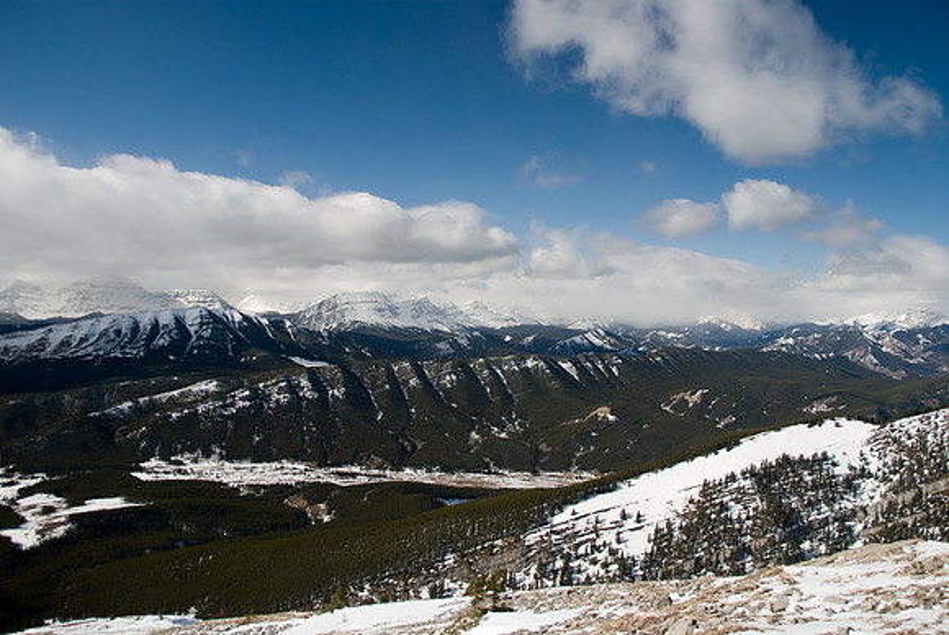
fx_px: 792
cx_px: 474
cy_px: 318
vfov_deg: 43.7
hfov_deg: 61.9
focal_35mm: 30
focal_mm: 20
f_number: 5
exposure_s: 1/320
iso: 100
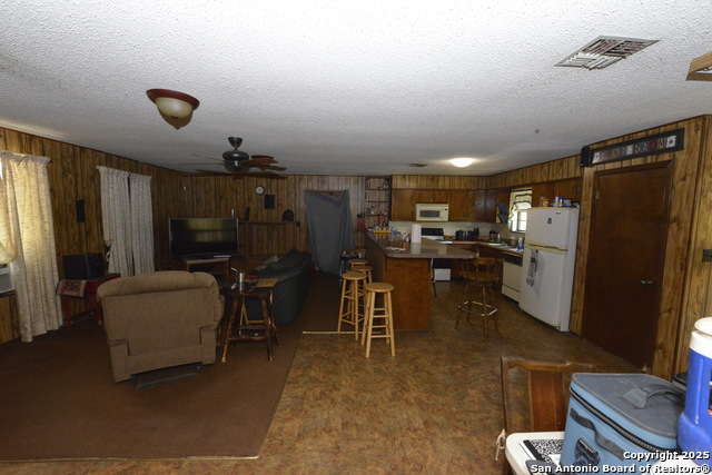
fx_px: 277
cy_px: 238
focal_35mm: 14
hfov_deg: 104.2
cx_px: 356
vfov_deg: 81.2
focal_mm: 14
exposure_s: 1/60
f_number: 11
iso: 6400
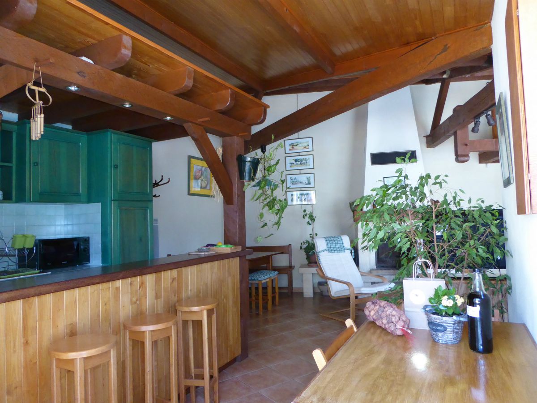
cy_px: 202
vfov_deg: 54.9
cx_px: 268
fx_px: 388
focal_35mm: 25
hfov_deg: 69.4
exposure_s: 1/60
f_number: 3.3
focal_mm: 4.3
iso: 640
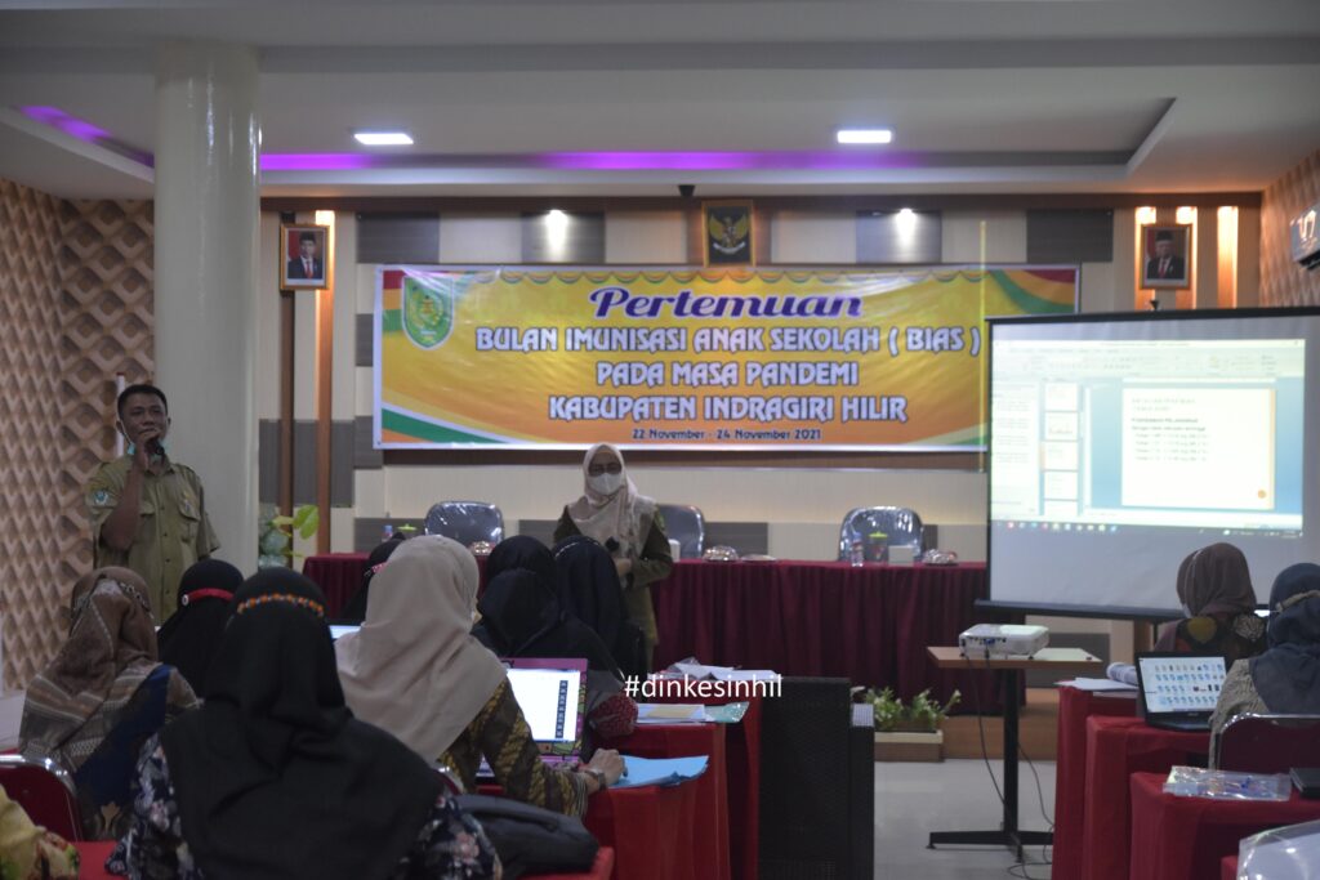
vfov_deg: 22.6
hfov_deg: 33.4
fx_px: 2200
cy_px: 440
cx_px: 660
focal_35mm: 60
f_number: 3.3
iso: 2000
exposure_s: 1/90
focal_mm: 40
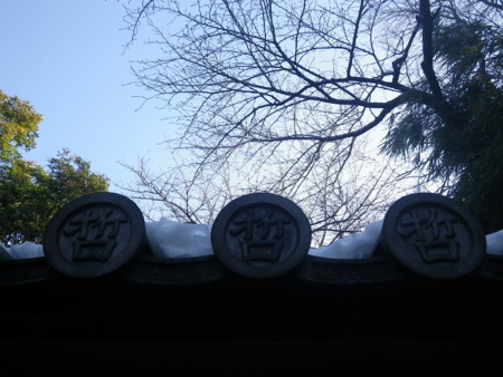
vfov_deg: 41.8
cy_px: 188
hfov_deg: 53.9
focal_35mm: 34
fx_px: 494
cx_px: 252
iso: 80
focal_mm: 6.1
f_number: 3.8
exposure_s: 1/160
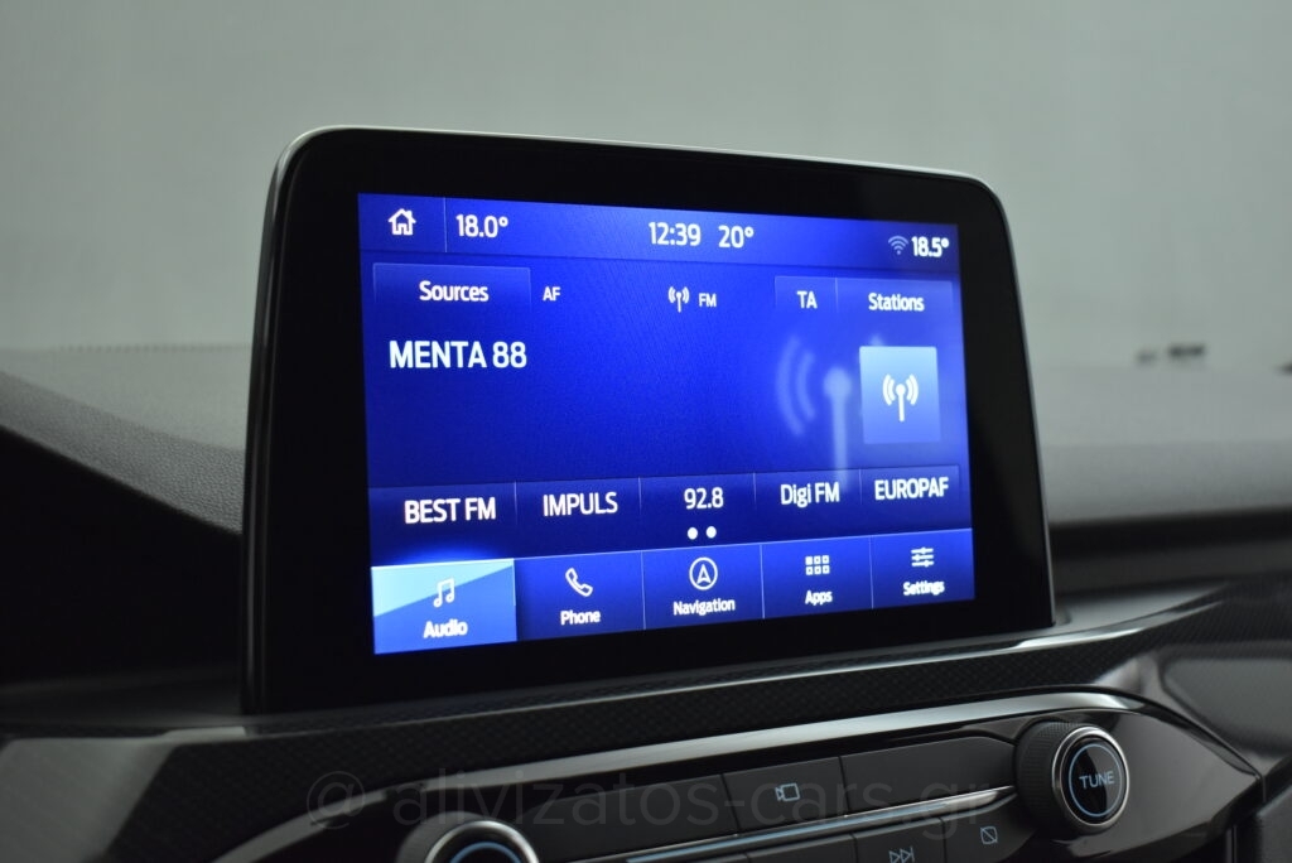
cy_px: 432
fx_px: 1616
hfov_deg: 43.6
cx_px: 646
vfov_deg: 29.9
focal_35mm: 45
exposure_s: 1/100
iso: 1600
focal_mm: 30
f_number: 4.2
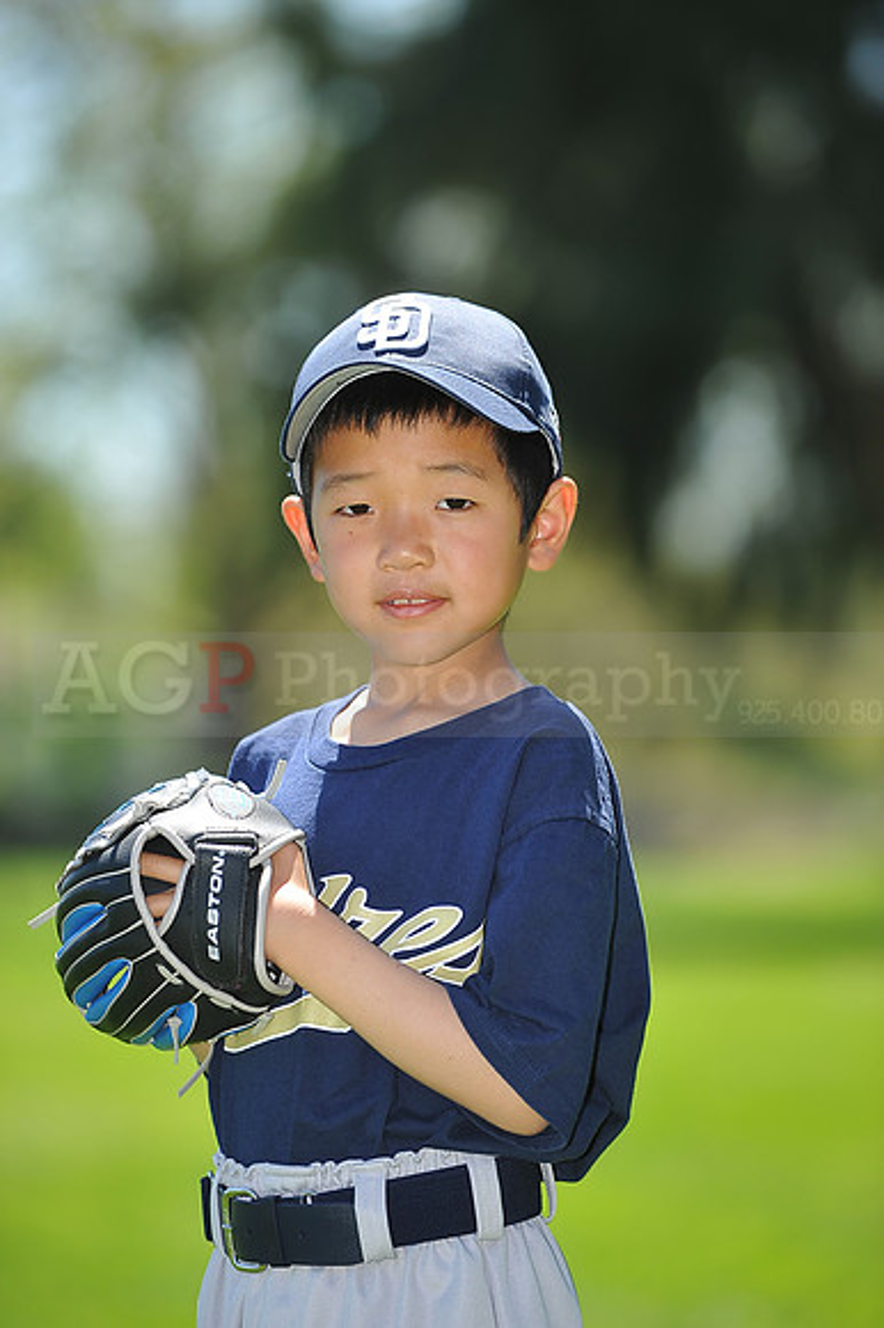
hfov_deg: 6.9
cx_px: 442
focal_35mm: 200
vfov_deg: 10.3
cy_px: 664
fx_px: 7375
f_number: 4.5
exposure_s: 1/640
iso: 200
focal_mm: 200
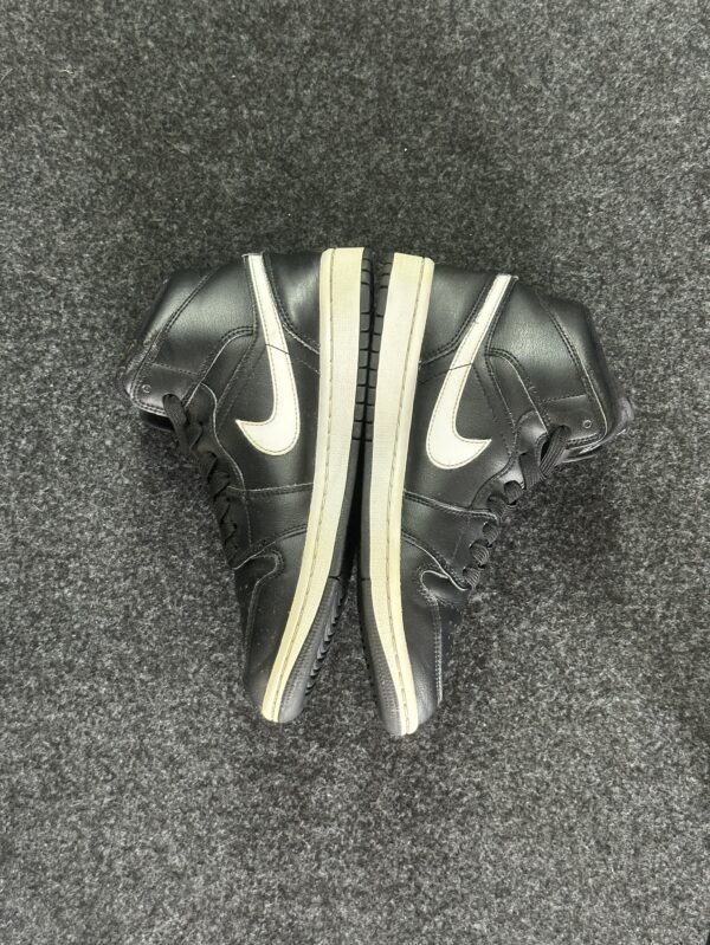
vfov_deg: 39.6
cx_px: 355
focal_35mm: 48
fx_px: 1312
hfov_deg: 30.3
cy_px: 472
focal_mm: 6.86
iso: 320
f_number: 1.78
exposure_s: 1/33
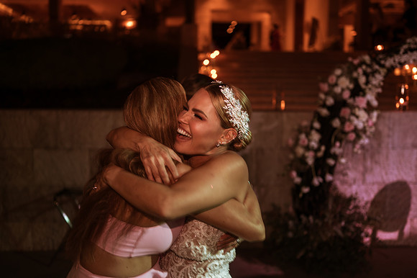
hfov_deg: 54.5
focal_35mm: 35
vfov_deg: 37.8
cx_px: 208
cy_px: 139
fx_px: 405
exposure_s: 1/100
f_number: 1.8
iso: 1000
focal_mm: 35
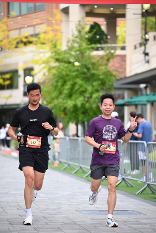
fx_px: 877
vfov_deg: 15.2
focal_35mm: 135
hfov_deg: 10.2
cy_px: 116
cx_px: 78
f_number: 2.8
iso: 640
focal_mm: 135
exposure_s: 1/1250
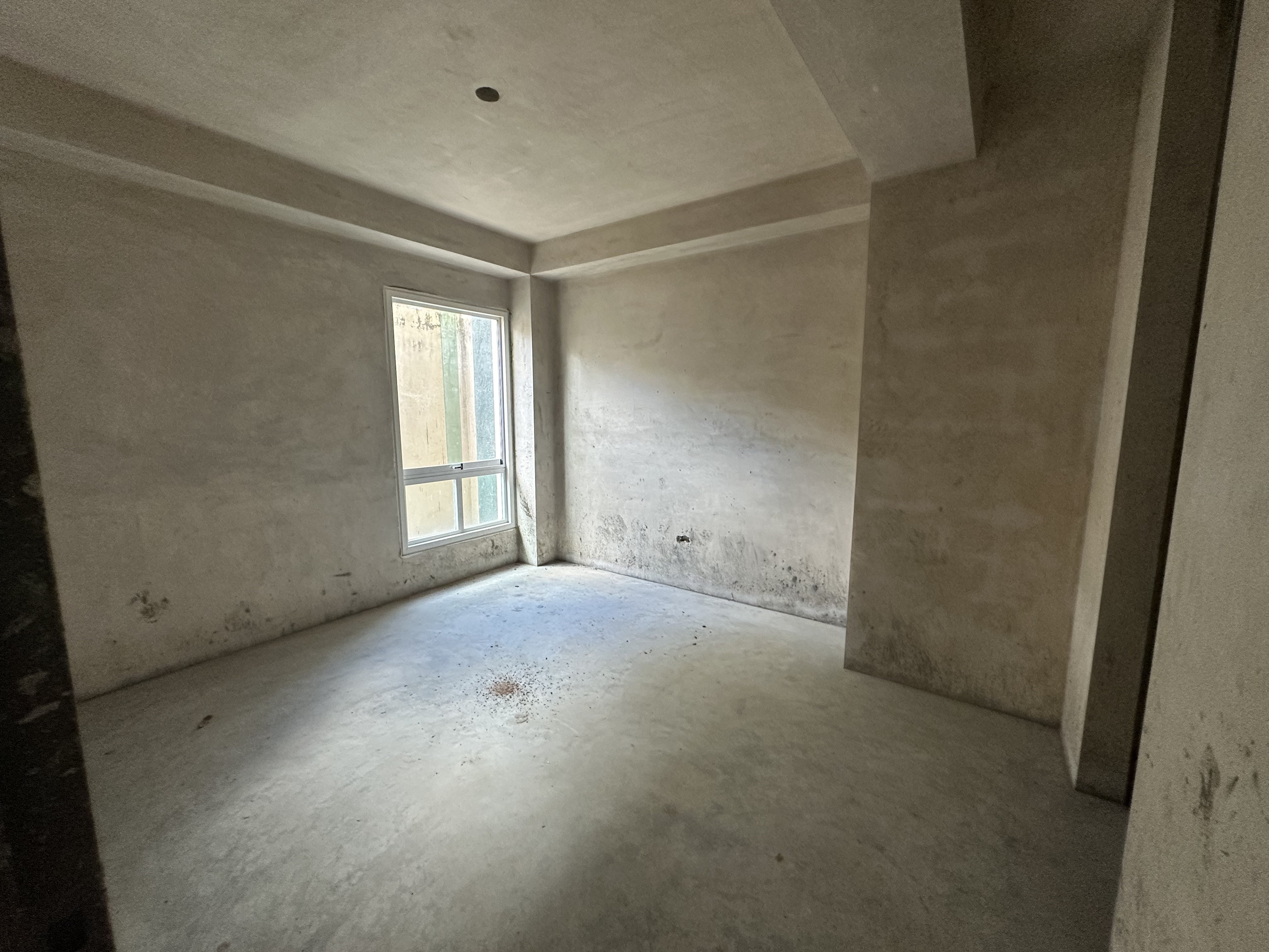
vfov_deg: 85.7
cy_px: 476
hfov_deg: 102.1
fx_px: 513
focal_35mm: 14
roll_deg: +0.3
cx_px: 634
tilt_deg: -6.5
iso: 400
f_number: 2.2
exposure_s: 1/76
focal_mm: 2.22
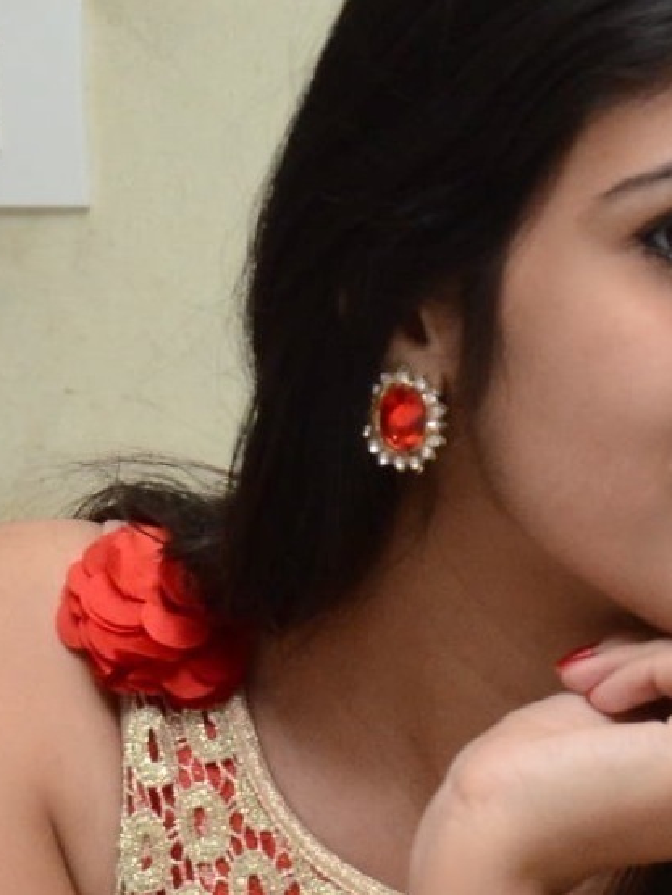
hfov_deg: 5.4
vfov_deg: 7.2
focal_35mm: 273
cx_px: 664
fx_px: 7061
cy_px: 1049
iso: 2500
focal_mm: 58
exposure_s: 1/125
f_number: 5.6
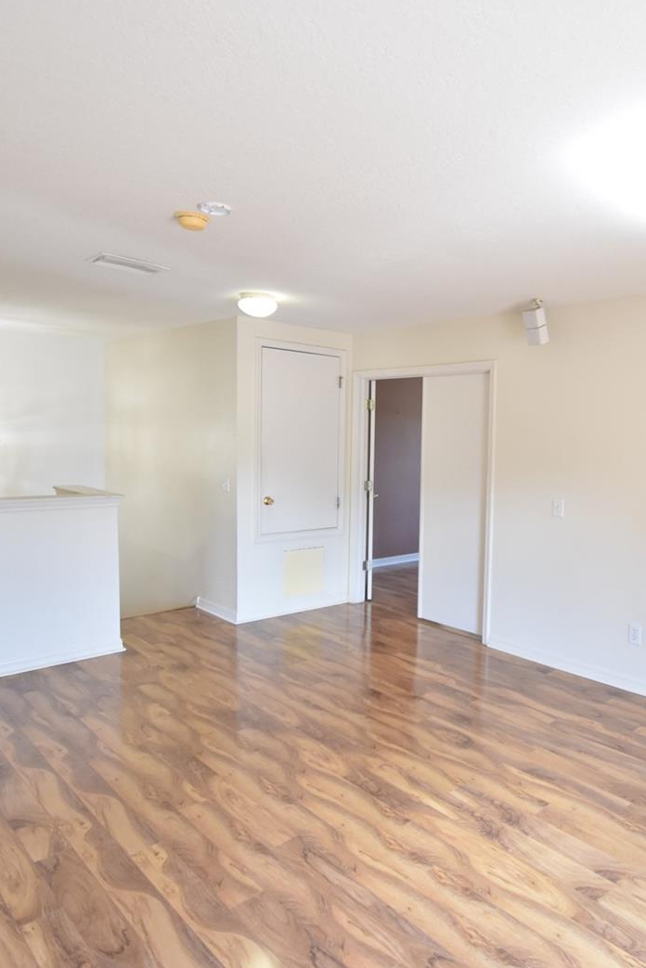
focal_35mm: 23
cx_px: 469
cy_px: 476
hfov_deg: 53.1
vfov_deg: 76.1
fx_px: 619
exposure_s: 1/90
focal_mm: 10
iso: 800
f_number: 3.5
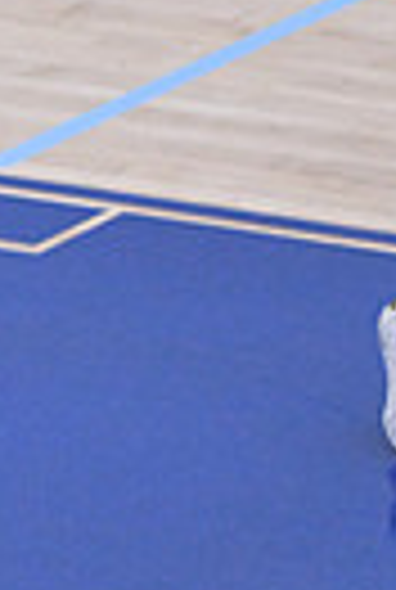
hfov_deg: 1.7
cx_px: 781
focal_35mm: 808
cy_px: -635
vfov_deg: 2.5
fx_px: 13261
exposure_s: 1/1250
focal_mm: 122
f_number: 3.2
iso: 6400
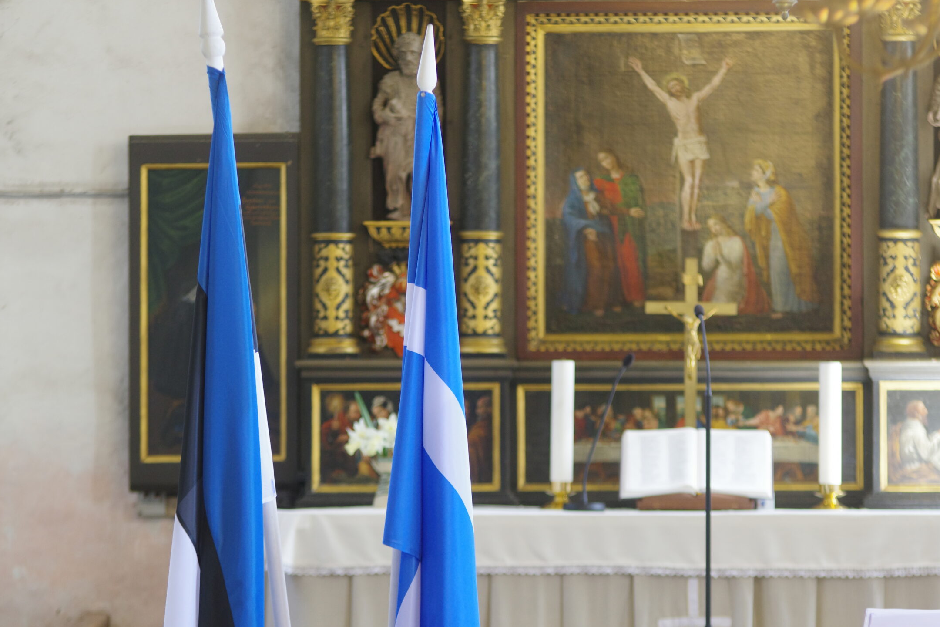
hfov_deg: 8.0
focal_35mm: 256
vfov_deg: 5.4
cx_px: 505
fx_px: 6684
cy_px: 314
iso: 800
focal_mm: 140
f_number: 2.8
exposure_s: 1/50
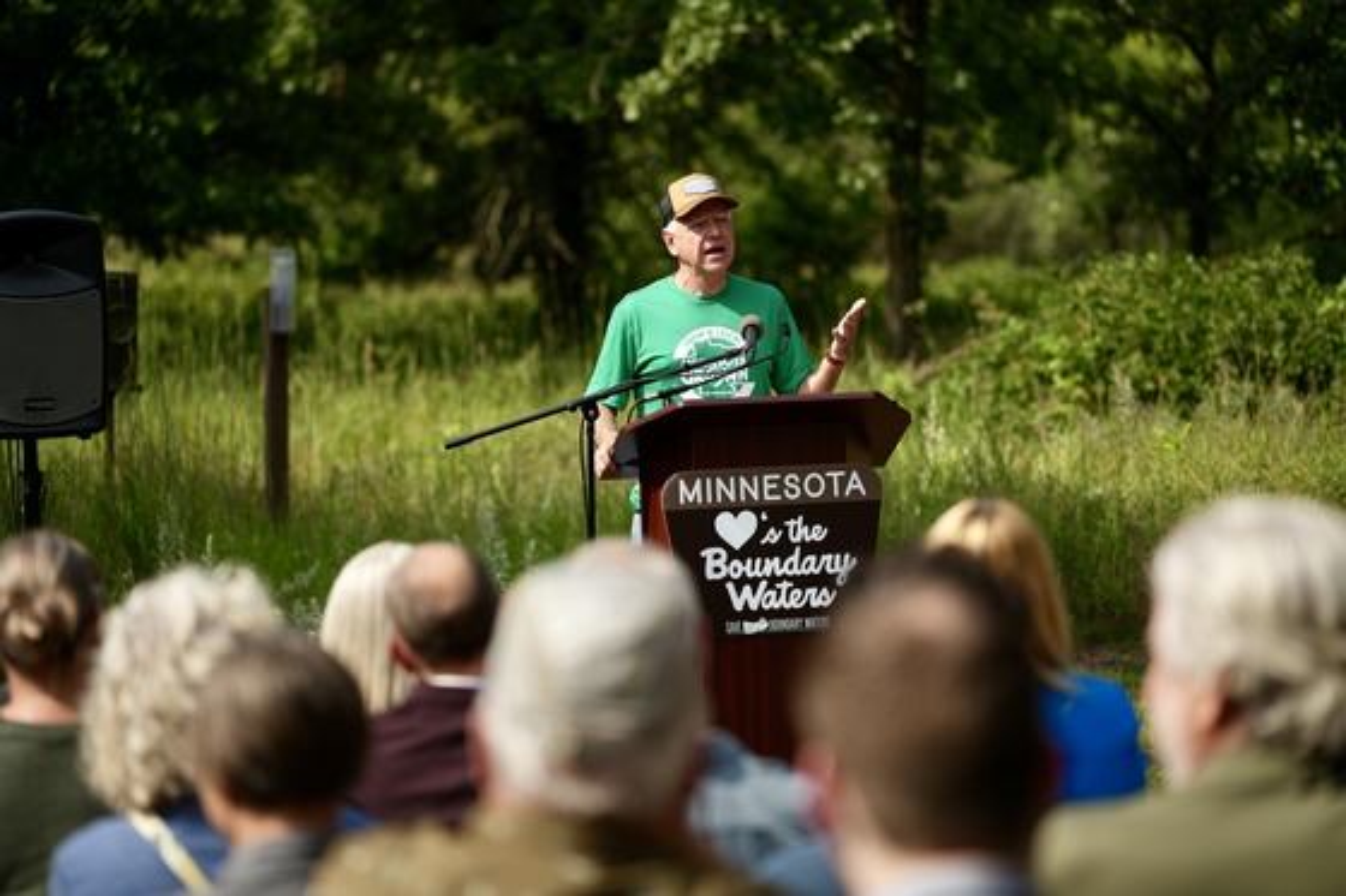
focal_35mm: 130
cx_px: 673
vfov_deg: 10.5
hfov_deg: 15.8
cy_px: 448
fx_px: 4863
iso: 125
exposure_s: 1/2500
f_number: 2.8
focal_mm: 130.1
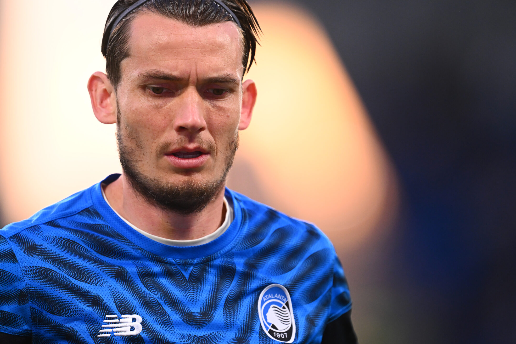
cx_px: 239
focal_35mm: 475
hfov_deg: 4.3
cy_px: 155
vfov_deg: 2.9
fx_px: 6807
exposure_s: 1/2000
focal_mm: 400
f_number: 2.8
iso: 1600
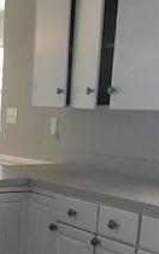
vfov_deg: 22.0
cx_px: -107
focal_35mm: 90
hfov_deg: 13.4
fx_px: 624
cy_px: 270
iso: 40
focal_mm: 3.99
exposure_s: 1/15
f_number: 1.8
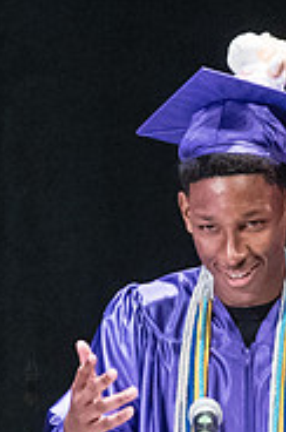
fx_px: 11112
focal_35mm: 929
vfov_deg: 2.2
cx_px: 278
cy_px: 317
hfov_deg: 1.5
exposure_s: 1/200
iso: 4000
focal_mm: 200
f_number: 4
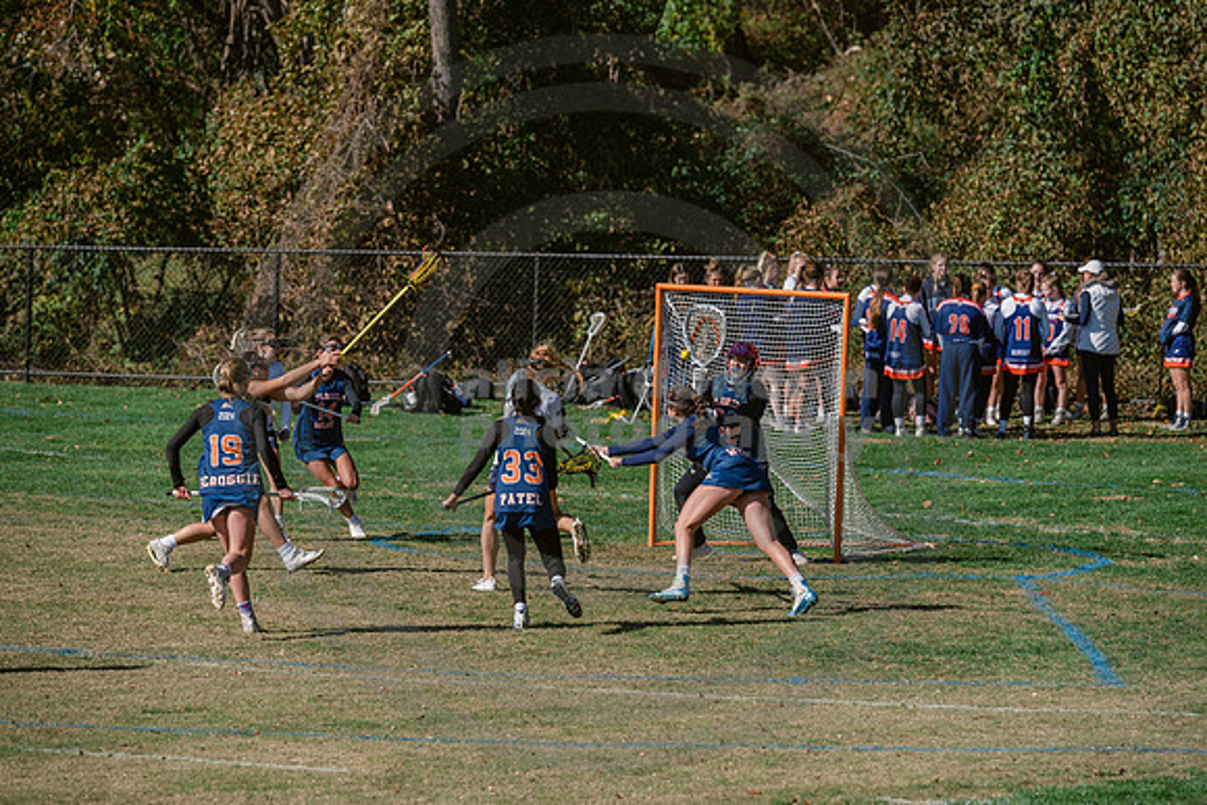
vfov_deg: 6.9
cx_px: 604
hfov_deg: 10.3
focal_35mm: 200
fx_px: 6707
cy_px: 403
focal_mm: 200
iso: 250
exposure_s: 1/1600
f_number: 5.6
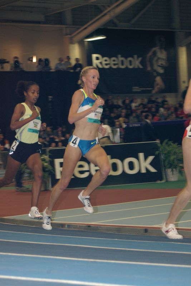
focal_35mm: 110
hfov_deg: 12.5
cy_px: 143
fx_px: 871
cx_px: 96
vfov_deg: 18.7
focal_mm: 73
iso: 800
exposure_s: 1/125
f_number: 6.3
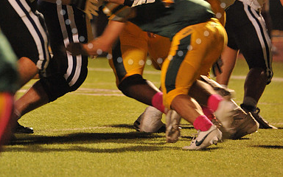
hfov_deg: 2.5
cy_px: -25
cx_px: 142
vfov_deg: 1.6
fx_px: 6533
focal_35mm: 847
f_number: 6.3
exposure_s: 1/200
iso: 6400
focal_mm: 550
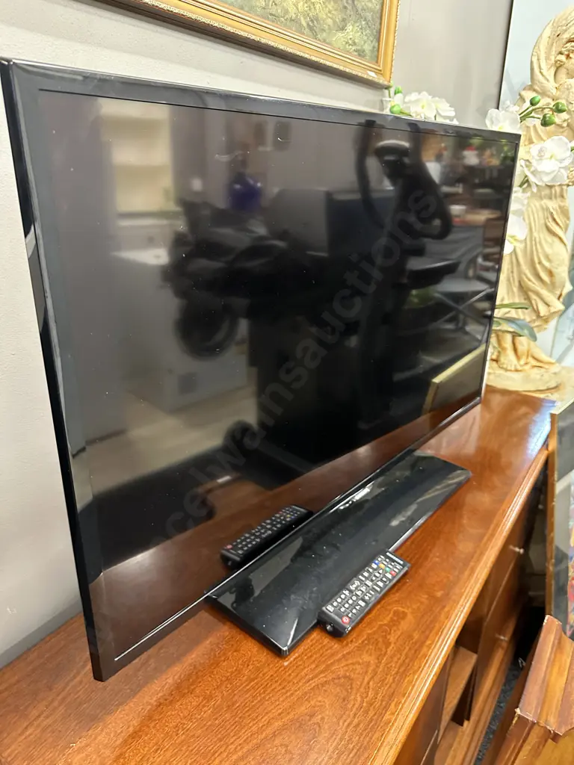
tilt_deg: -20.0
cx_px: 287
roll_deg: -0.9
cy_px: 382
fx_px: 531
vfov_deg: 71.6
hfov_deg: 56.8
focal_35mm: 24
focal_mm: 6.86
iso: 640
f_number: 1.78
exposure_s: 1/33
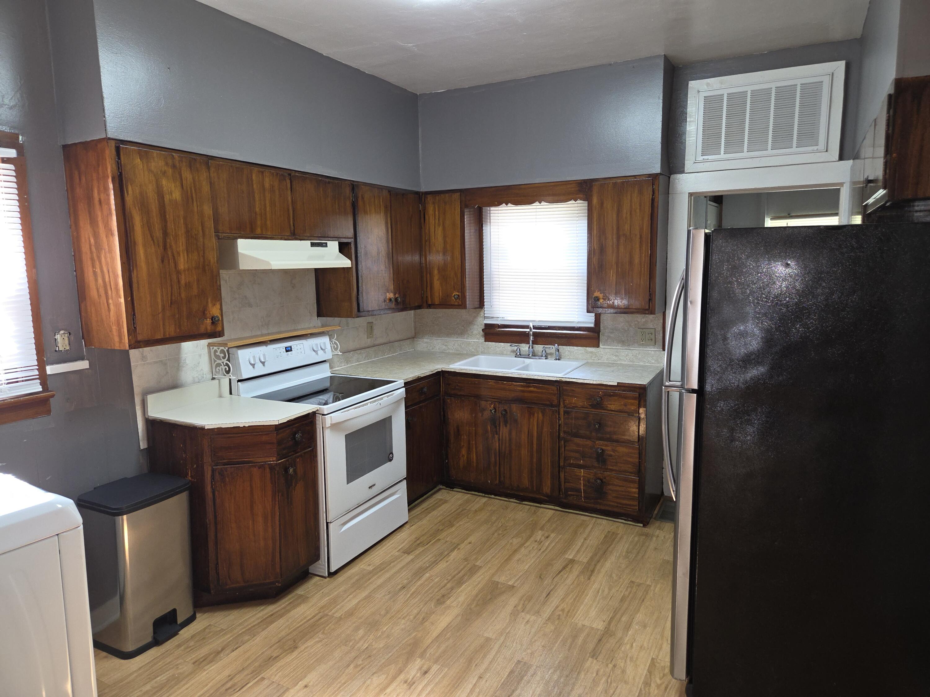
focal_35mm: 23
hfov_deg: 73.9
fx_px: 618
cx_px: 465
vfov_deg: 58.9
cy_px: 348
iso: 125
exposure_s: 1/60
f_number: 1.8
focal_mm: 5.4
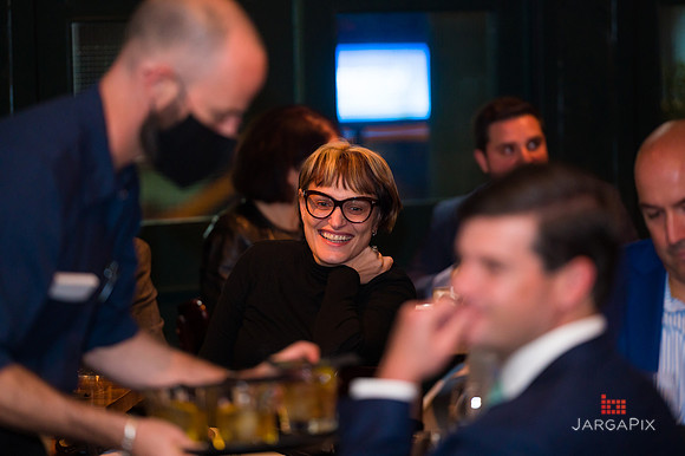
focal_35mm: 200
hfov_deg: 10.3
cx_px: 342
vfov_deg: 6.9
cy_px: 228
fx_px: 3803
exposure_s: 1/125
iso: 1600
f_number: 3.2
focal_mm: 200
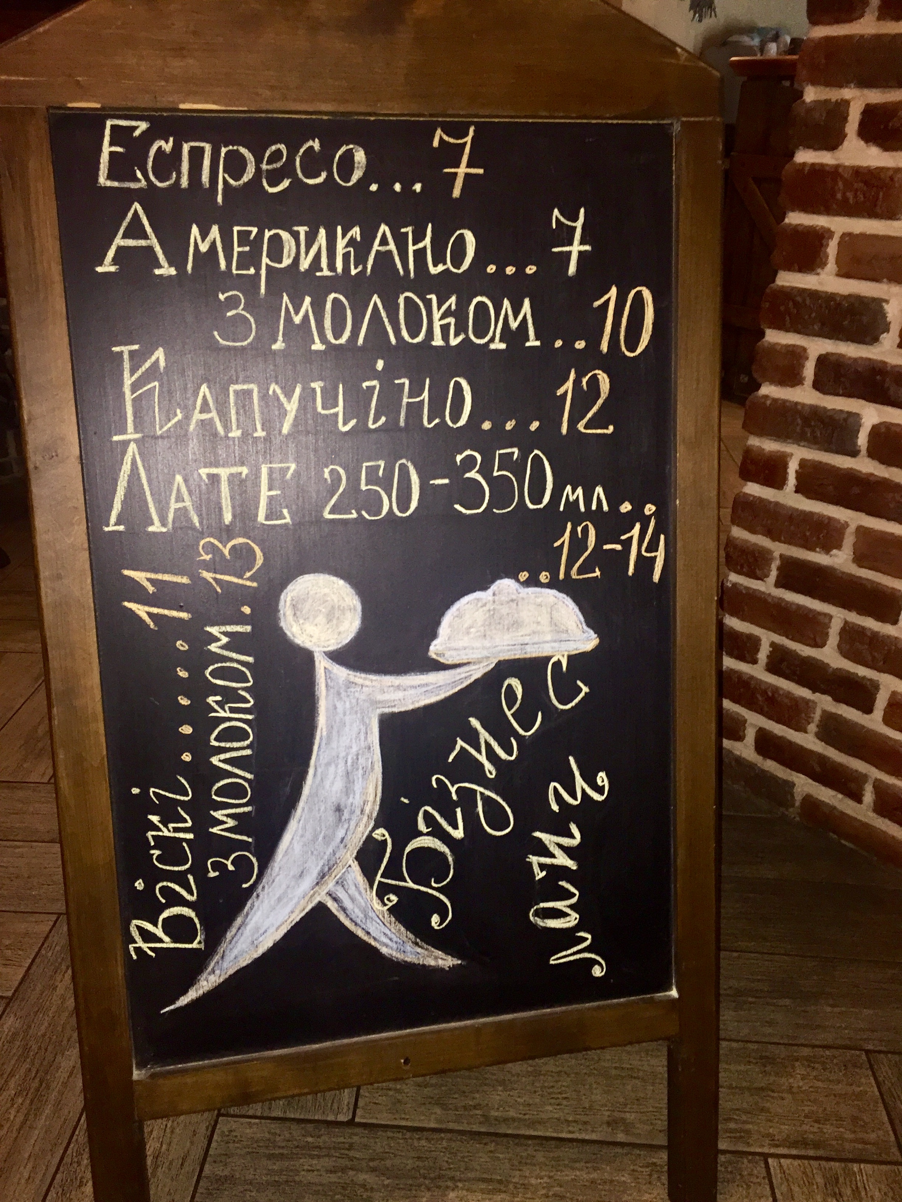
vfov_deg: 61.7
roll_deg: -0.5
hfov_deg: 48.2
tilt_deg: -24.4
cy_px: 601
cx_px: 451
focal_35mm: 29
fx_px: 1008
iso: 200
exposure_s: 1/17
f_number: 2.2
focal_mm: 4.15
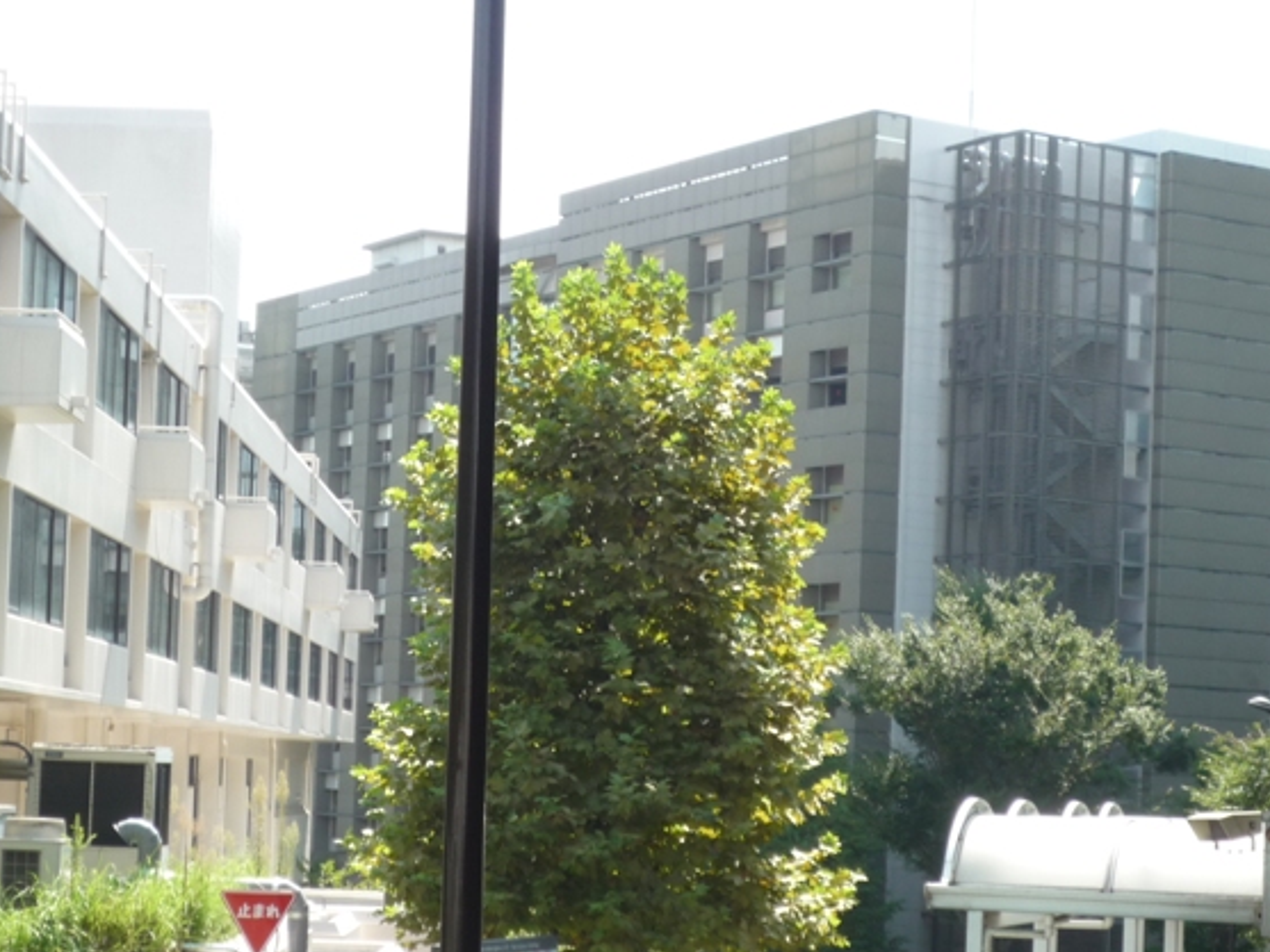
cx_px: 503
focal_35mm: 85
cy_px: 676
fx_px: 3119
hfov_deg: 23.0
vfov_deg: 17.3
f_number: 4.7
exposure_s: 1/200
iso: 100
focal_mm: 10.4
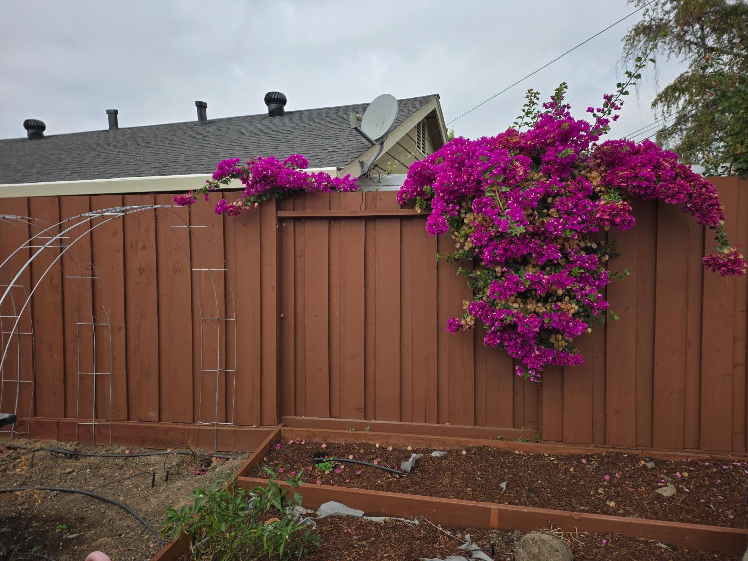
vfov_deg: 58.9
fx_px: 497
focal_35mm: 23
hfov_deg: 73.9
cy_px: 280
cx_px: 374
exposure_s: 1/4057
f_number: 1.7
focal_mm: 6.25
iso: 80
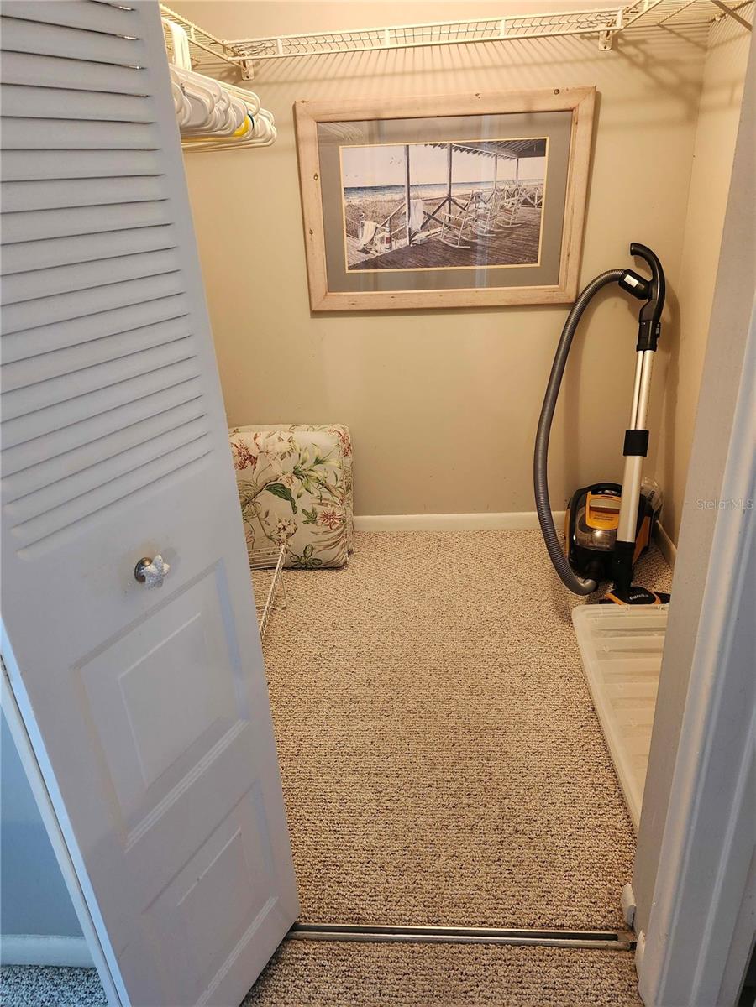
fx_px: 670
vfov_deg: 73.9
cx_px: 378
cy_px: 504
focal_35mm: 23
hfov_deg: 58.9
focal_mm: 5.54
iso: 640
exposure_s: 1/120
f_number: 1.8
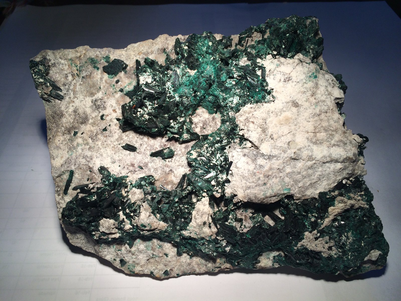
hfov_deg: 61.7
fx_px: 336
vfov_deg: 48.2
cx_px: 200
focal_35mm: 29
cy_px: 150
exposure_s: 1/225
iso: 32
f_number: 2.2
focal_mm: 4.15
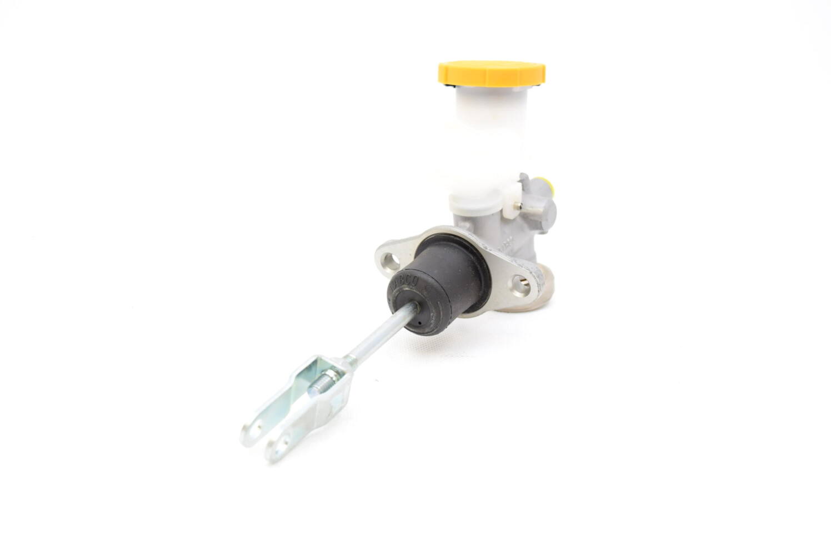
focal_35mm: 40
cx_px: 416
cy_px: 278
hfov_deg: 47.9
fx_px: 936
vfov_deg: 33.1
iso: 400
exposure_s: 1/125
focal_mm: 27
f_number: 5.6
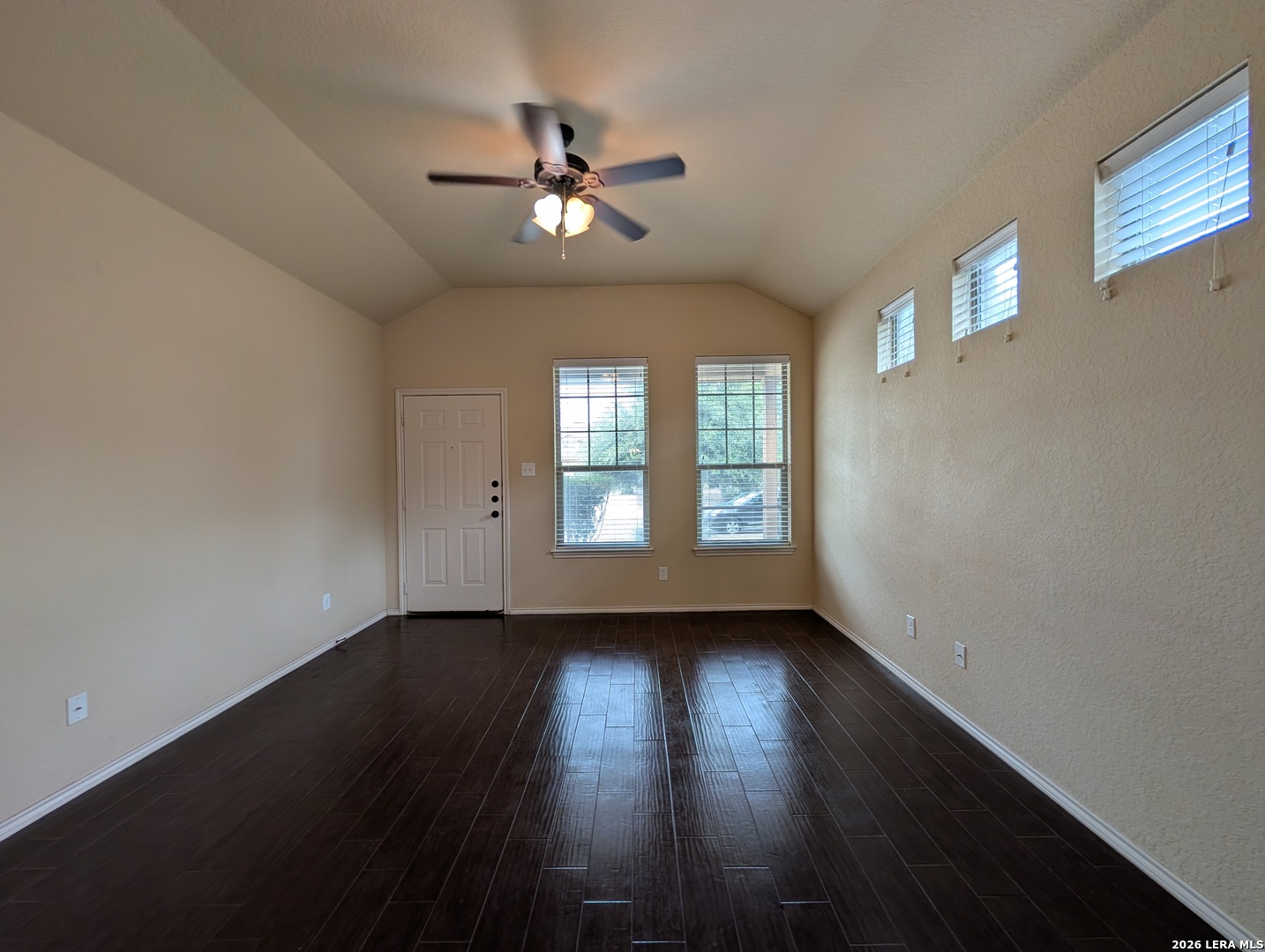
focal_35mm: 12
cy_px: 476
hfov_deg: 110.5
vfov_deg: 94.7
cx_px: 632
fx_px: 439
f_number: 1.7
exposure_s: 1/120
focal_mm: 2.02
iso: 67
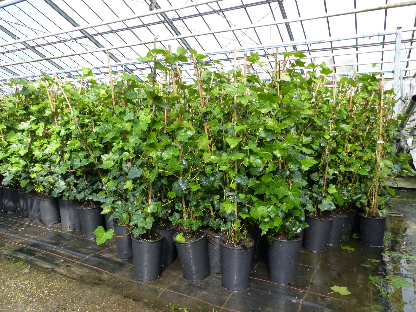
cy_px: 156
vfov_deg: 54.9
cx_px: 208
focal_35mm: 25
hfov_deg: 69.4
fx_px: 300
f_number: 4
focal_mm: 4.5
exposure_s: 1/250
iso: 160
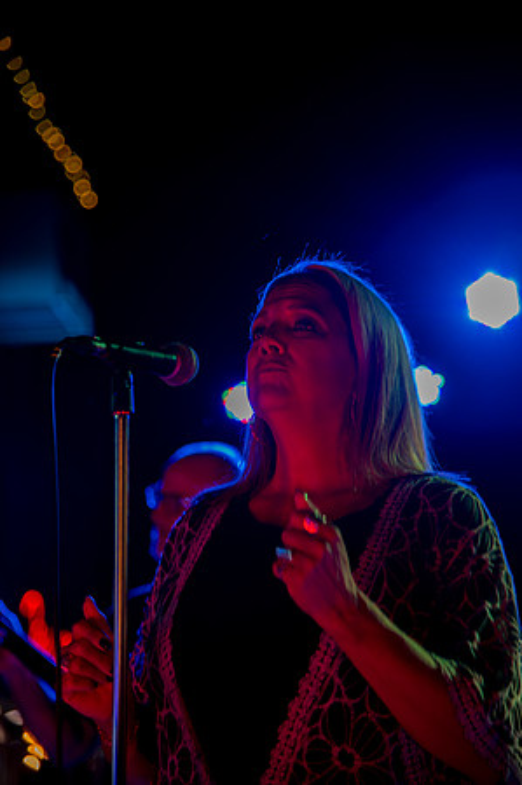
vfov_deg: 20.4
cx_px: 261
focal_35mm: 100
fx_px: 2180
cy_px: 392
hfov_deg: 13.7
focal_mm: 100
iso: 2500
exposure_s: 1/80
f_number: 4
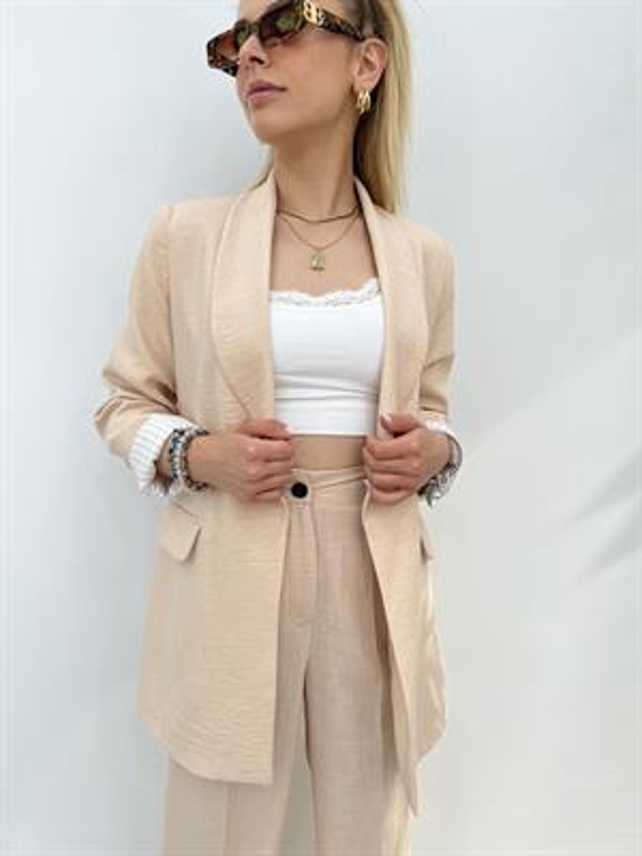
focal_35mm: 26
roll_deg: -0.8
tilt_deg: -10.0
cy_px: 428
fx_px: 643
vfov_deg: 67.3
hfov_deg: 53.1
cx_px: 321
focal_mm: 5.7
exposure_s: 1/100
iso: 64
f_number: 1.5
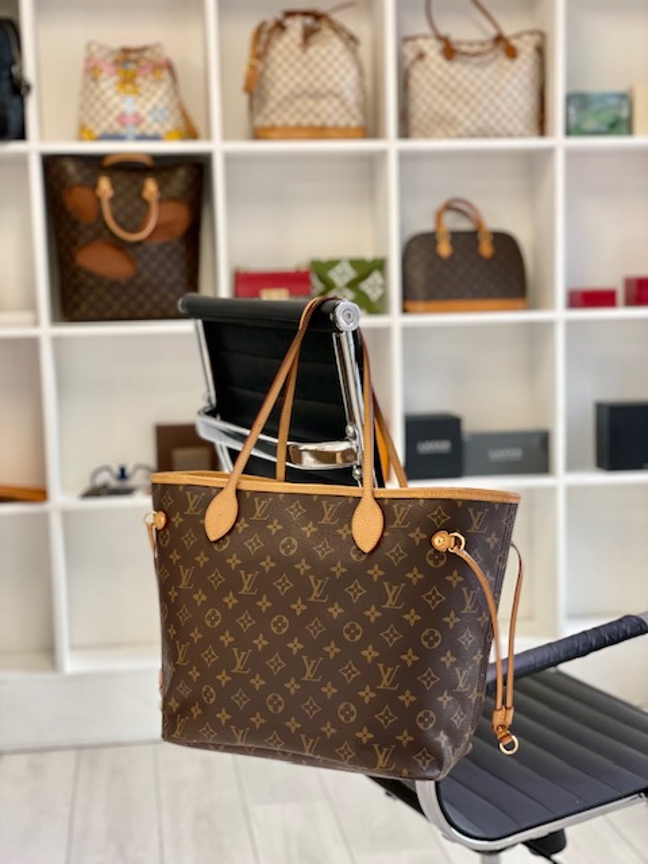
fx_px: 1298
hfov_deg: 28.0
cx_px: 324
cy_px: 432
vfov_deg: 36.8
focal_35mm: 52
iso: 200
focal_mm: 6
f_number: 2
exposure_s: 1/100
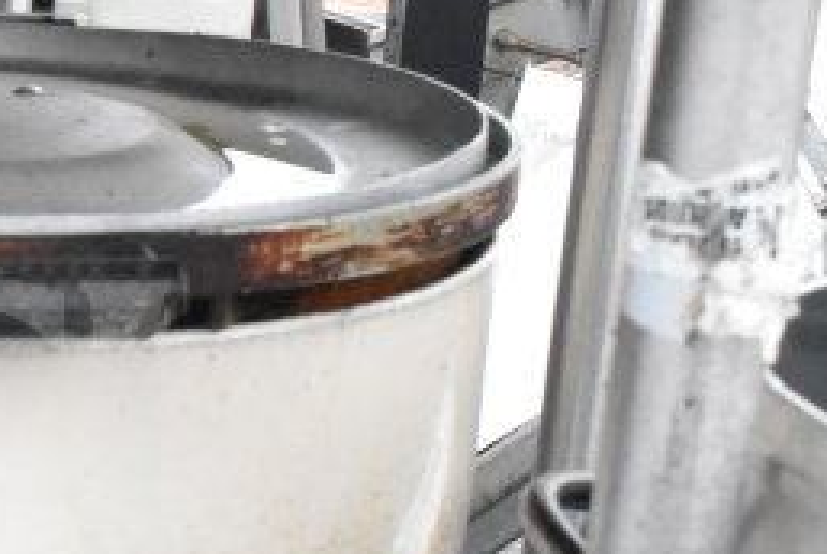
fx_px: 2534
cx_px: -119
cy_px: 536
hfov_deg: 17.8
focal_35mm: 110
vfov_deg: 12.3
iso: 6400
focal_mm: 31
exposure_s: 1/800
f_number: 14
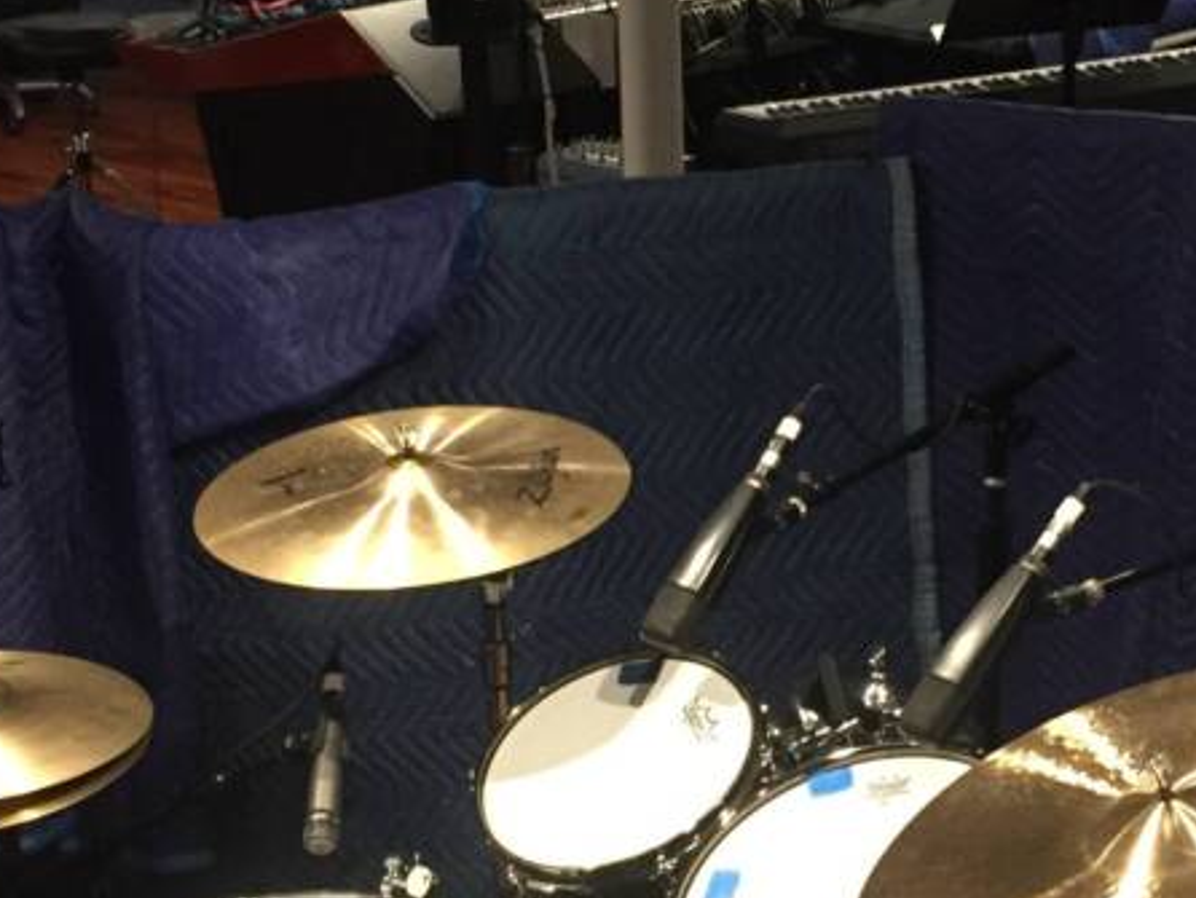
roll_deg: +0.6
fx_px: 2627
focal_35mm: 76
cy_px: 509
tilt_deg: -20.6
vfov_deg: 19.4
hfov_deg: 25.6
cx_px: 756
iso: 200
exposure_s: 1/30
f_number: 2.2
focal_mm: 4.15
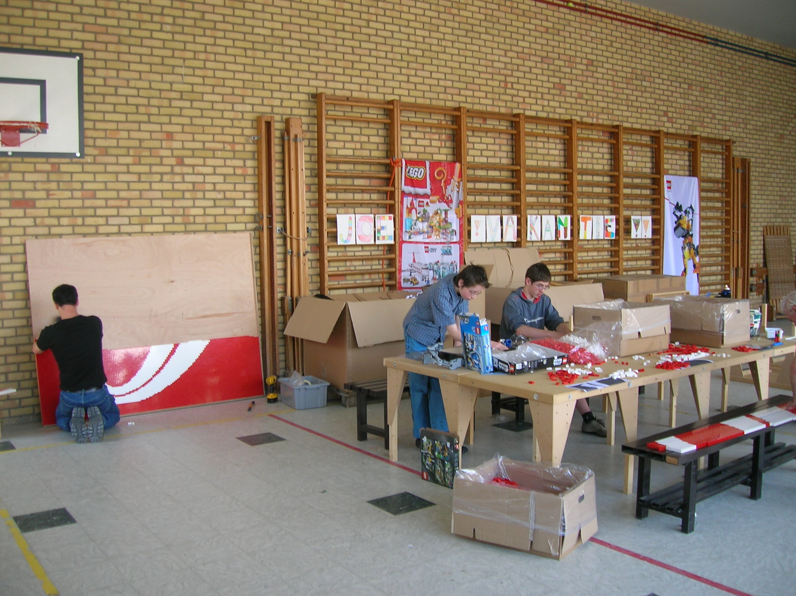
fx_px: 781
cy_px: 298
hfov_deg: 54.0
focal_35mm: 34
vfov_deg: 41.7
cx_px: 398
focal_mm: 5.7
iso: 50
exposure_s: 1/33.5
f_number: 2.9
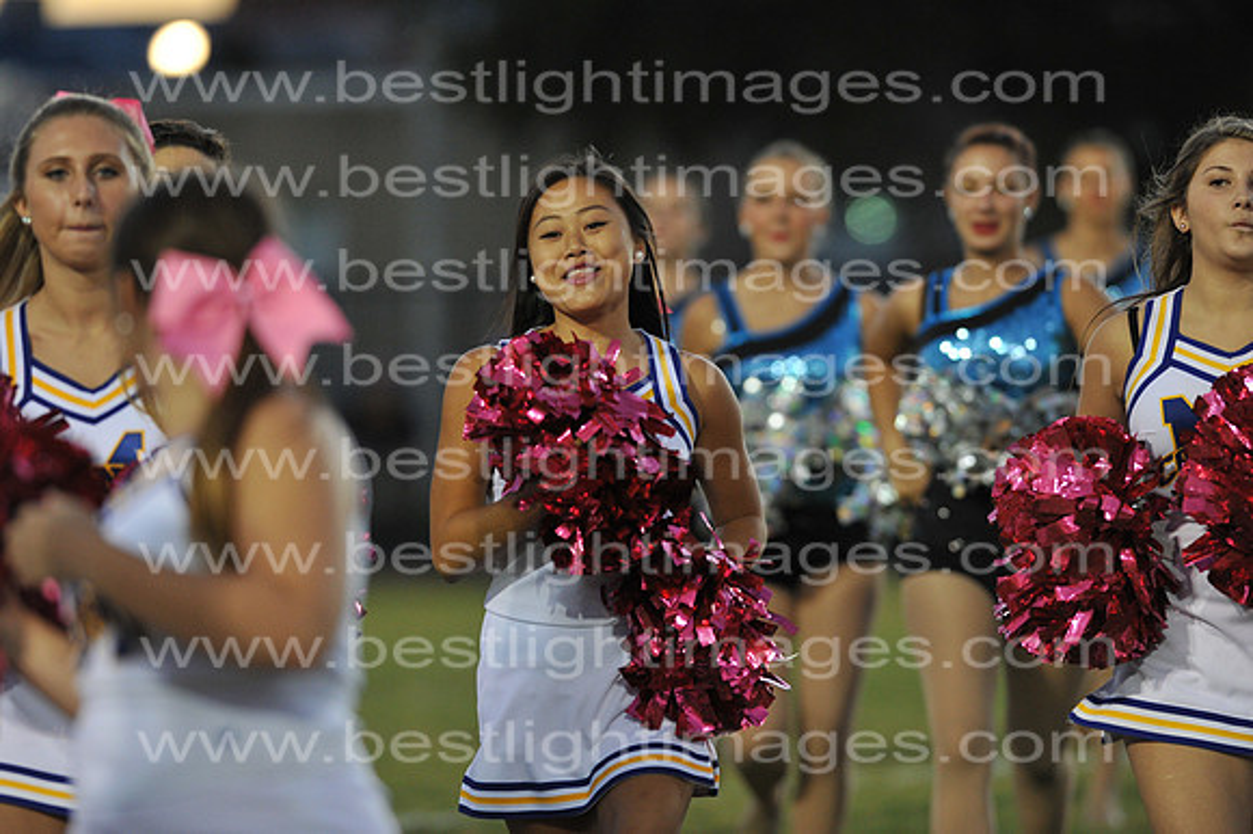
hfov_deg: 6.9
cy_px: 417
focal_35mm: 300
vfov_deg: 4.6
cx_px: 626
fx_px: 10435
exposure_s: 1/640
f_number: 4
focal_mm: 300
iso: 3200
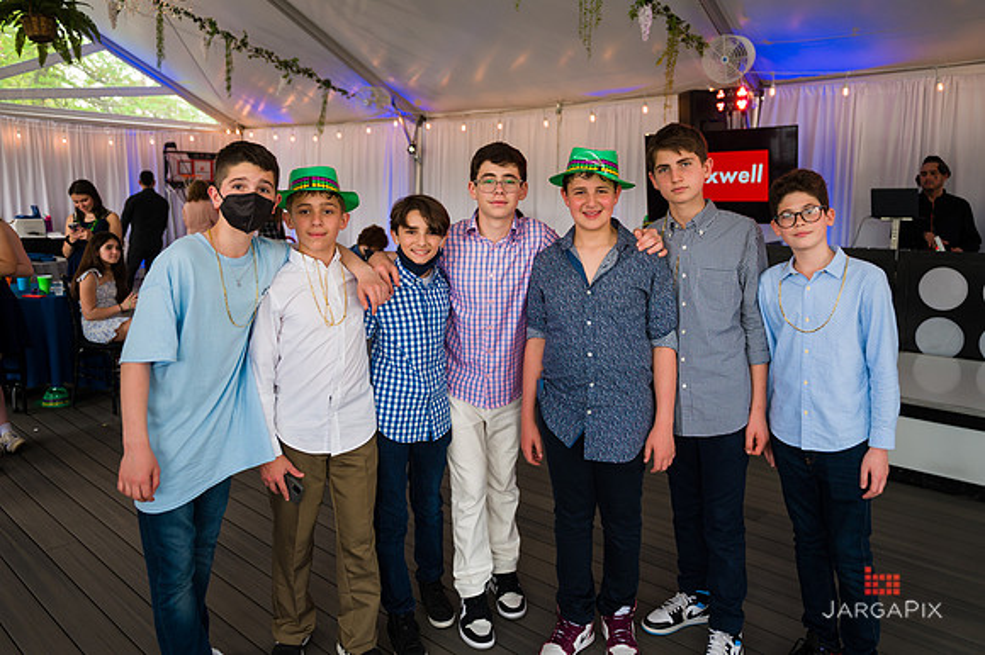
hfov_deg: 67.9
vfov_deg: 48.2
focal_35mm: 27
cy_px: 290
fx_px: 731
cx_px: 492
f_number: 3.2
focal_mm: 24
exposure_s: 1/200
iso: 200
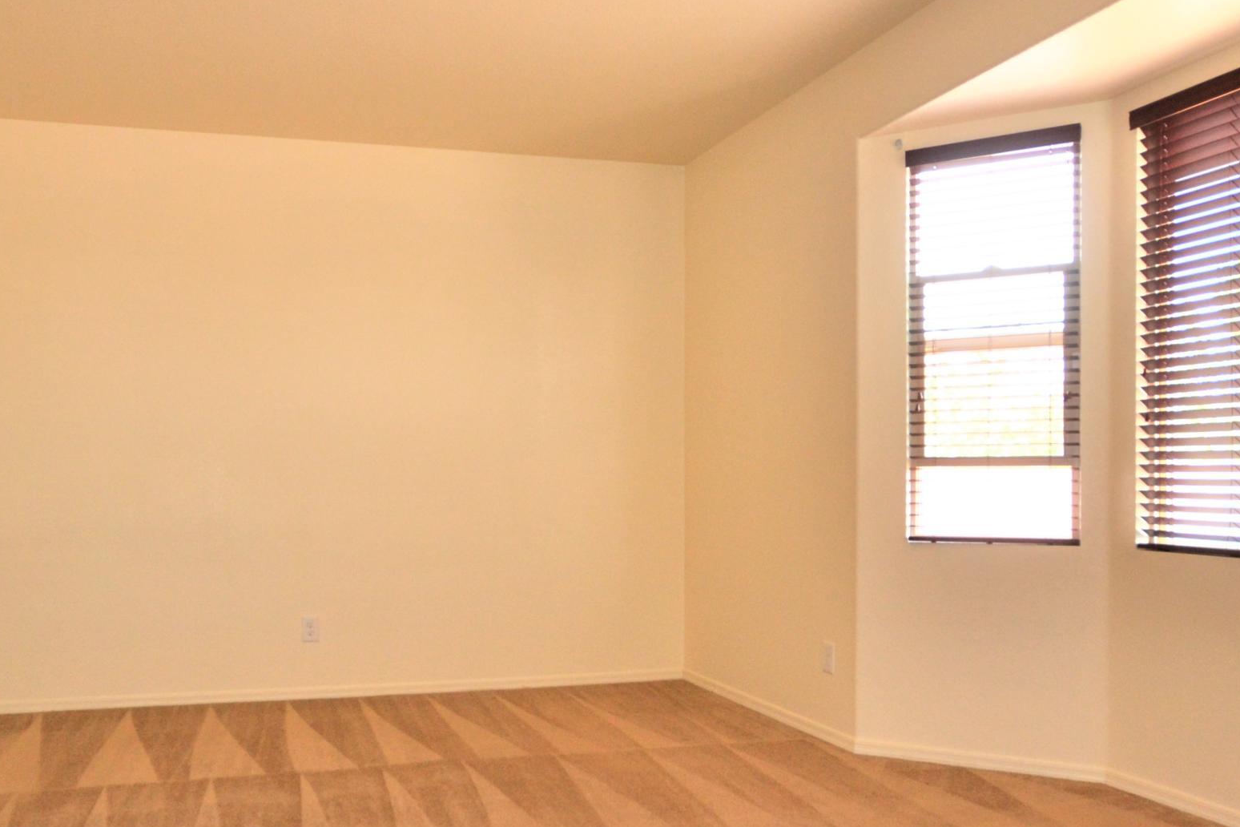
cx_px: 477
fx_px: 999
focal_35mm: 29
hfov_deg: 62.9
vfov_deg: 44.9
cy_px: 461
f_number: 4
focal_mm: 10
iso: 720
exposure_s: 1/60
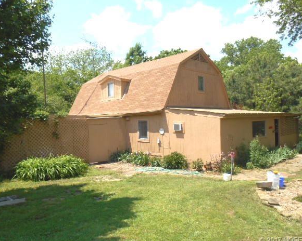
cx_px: 144
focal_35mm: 28
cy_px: 120
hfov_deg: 62.2
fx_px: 250
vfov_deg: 51.5
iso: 80
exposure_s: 1/800
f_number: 3.4
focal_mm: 4.7
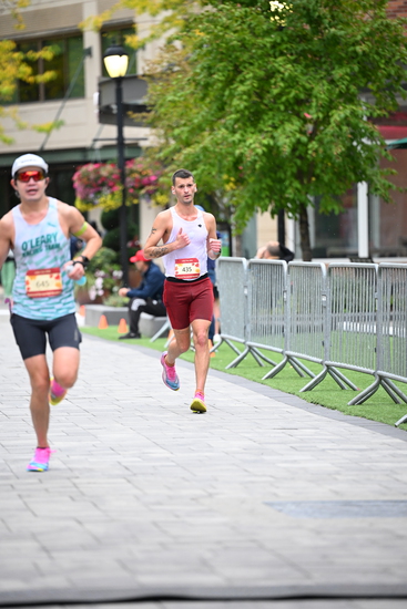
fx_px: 2966
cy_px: 304
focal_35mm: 175
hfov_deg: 7.9
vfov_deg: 11.7
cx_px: 204
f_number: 2.8
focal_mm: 175
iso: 1600
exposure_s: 1/1250
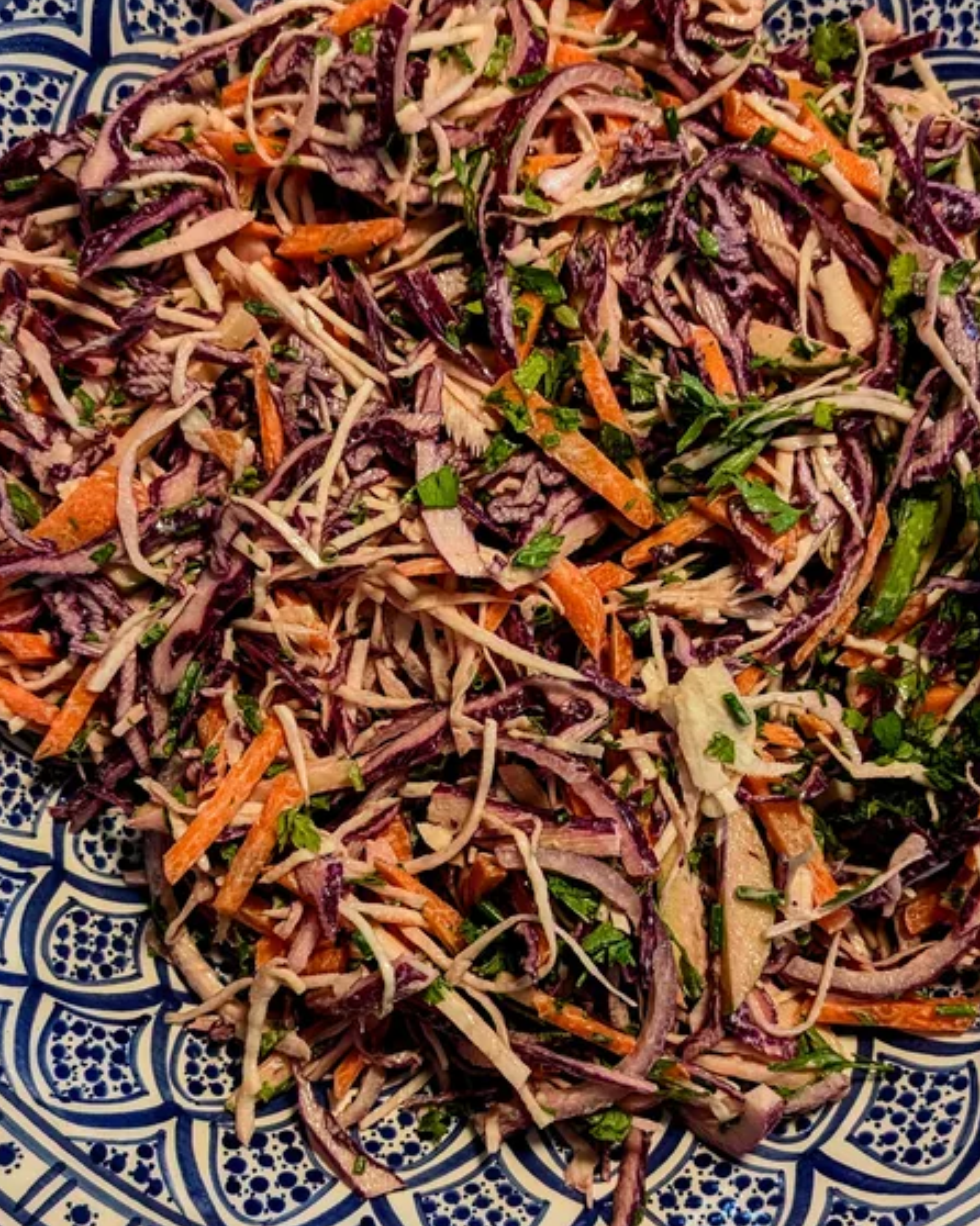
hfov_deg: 34.8
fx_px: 1560
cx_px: 543
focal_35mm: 43
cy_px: 712
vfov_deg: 42.8
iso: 158
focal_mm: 6.9
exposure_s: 1/112
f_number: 1.68
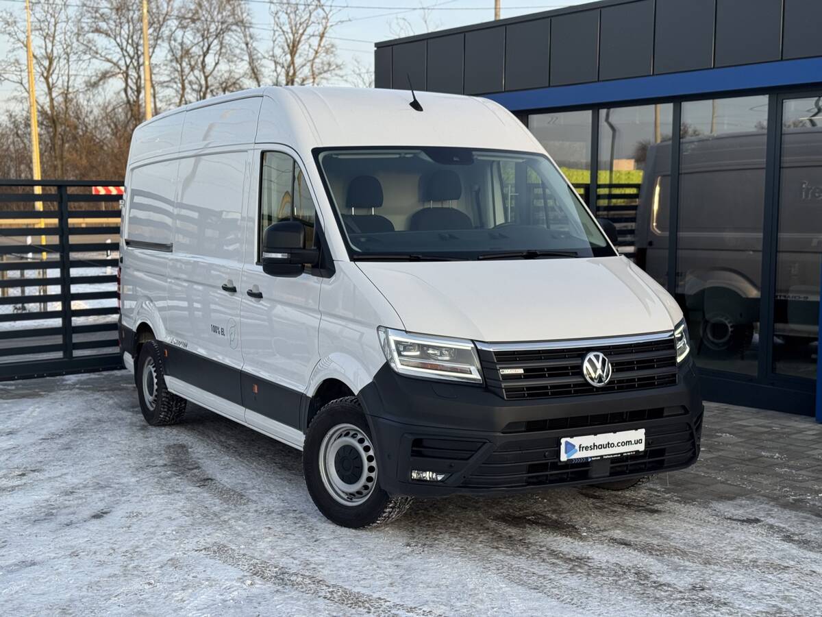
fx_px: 1140
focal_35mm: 48
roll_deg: -0.3
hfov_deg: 39.7
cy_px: 308
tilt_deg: -6.1
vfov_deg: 30.3
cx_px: 411
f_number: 1.78
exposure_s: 1/832
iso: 64
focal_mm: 6.76
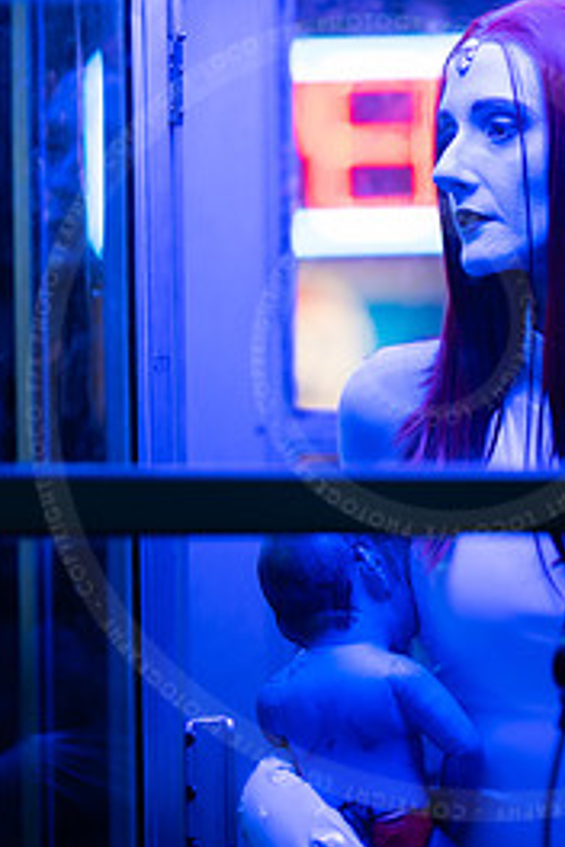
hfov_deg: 9.4
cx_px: 459
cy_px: 404
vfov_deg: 14.2
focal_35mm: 145
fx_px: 3413
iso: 200
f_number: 1.3
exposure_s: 1/250
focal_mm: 85
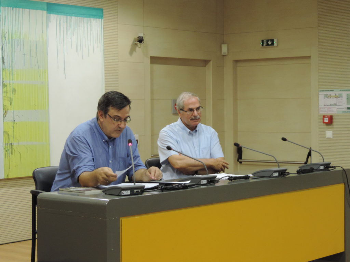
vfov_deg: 17.4
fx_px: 859
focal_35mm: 85
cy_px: 131
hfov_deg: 23.0
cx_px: 175
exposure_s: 1/25
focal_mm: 15.1
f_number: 4
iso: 640
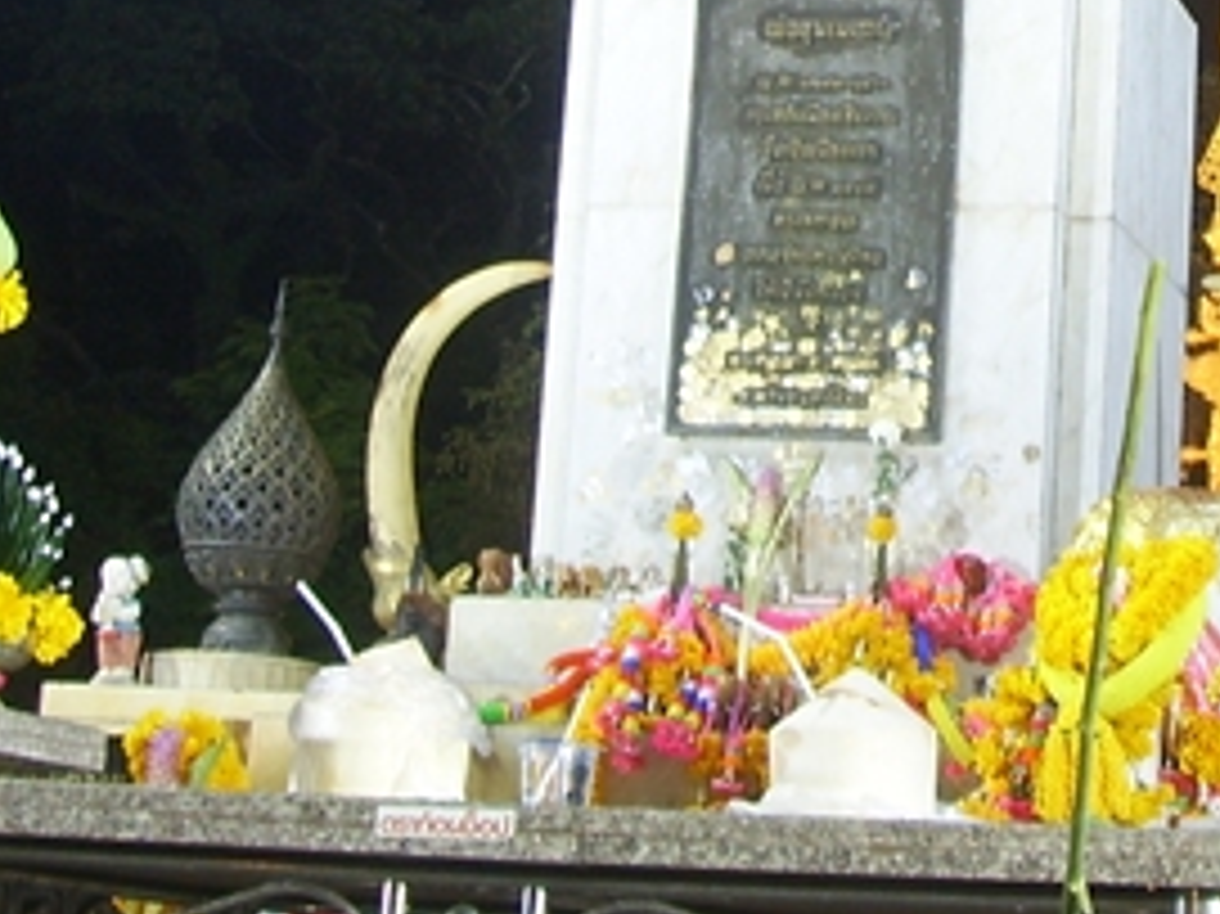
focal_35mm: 115
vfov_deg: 12.6
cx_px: 1053
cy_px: -180
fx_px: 4051
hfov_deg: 16.9
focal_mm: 6.6
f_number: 3.5
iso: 63
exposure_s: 1/2
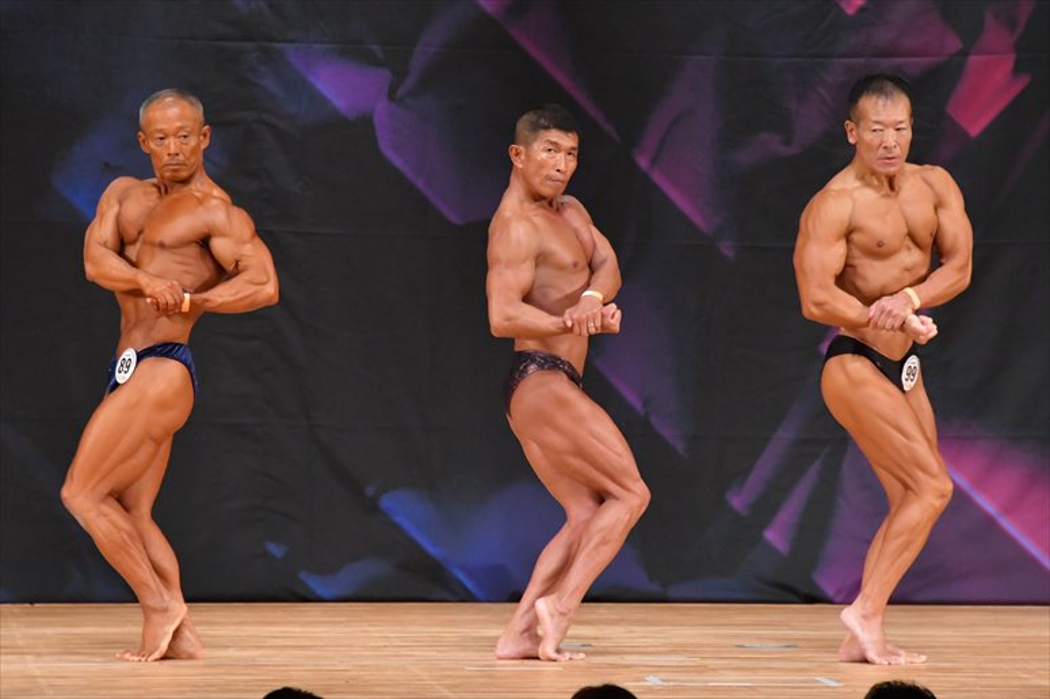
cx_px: 525
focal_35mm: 285
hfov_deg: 7.2
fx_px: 8309
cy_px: 350
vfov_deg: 4.8
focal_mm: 190
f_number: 5.6
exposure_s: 1/400
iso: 5600
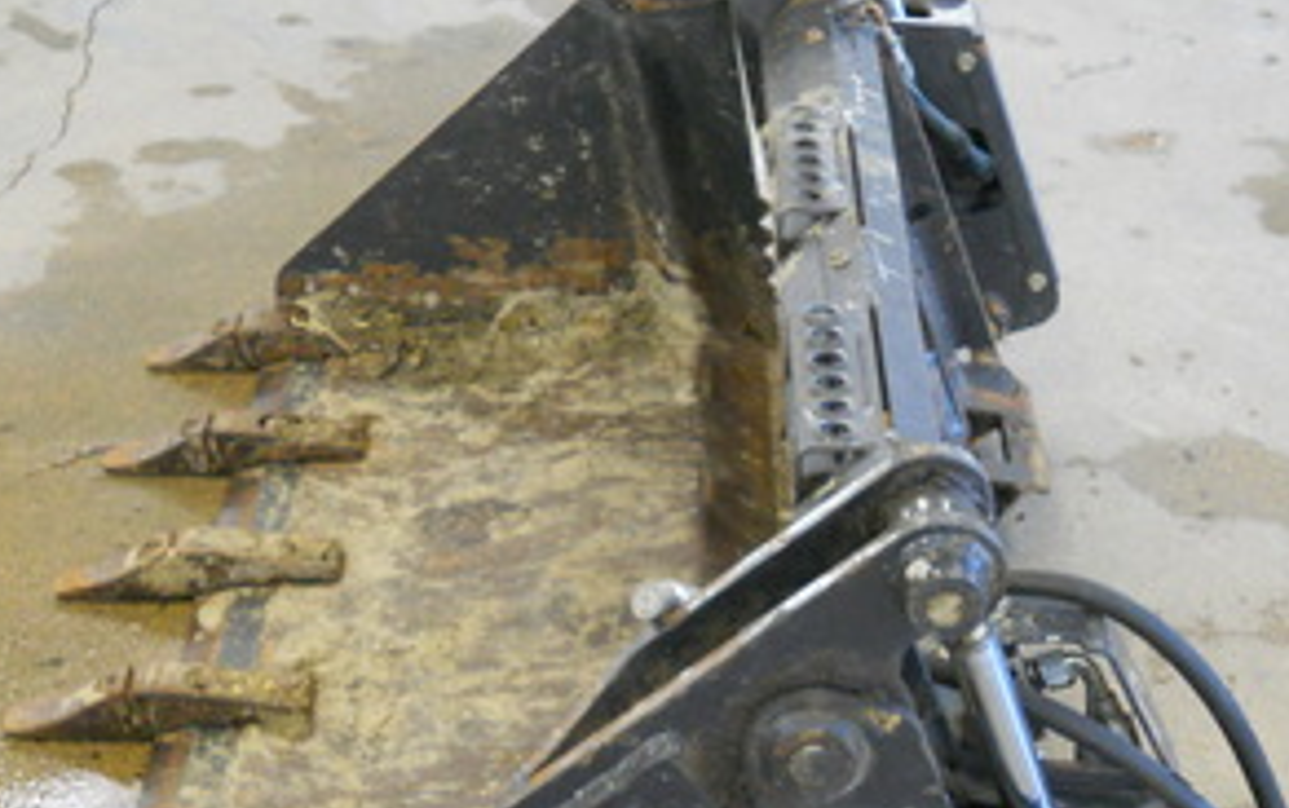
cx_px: 636
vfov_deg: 17.3
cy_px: 631
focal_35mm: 75
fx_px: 2637
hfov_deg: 27.5
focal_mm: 6.9
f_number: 3.9
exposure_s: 1/30
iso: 320
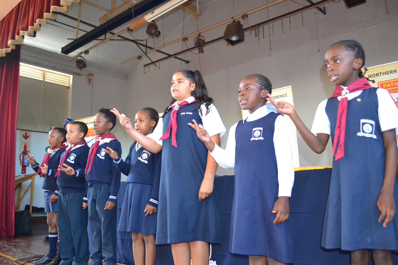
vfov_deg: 43.6
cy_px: 132
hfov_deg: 61.9
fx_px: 332
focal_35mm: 30
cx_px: 199
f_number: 3.8
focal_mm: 20
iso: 1250
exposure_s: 1/60
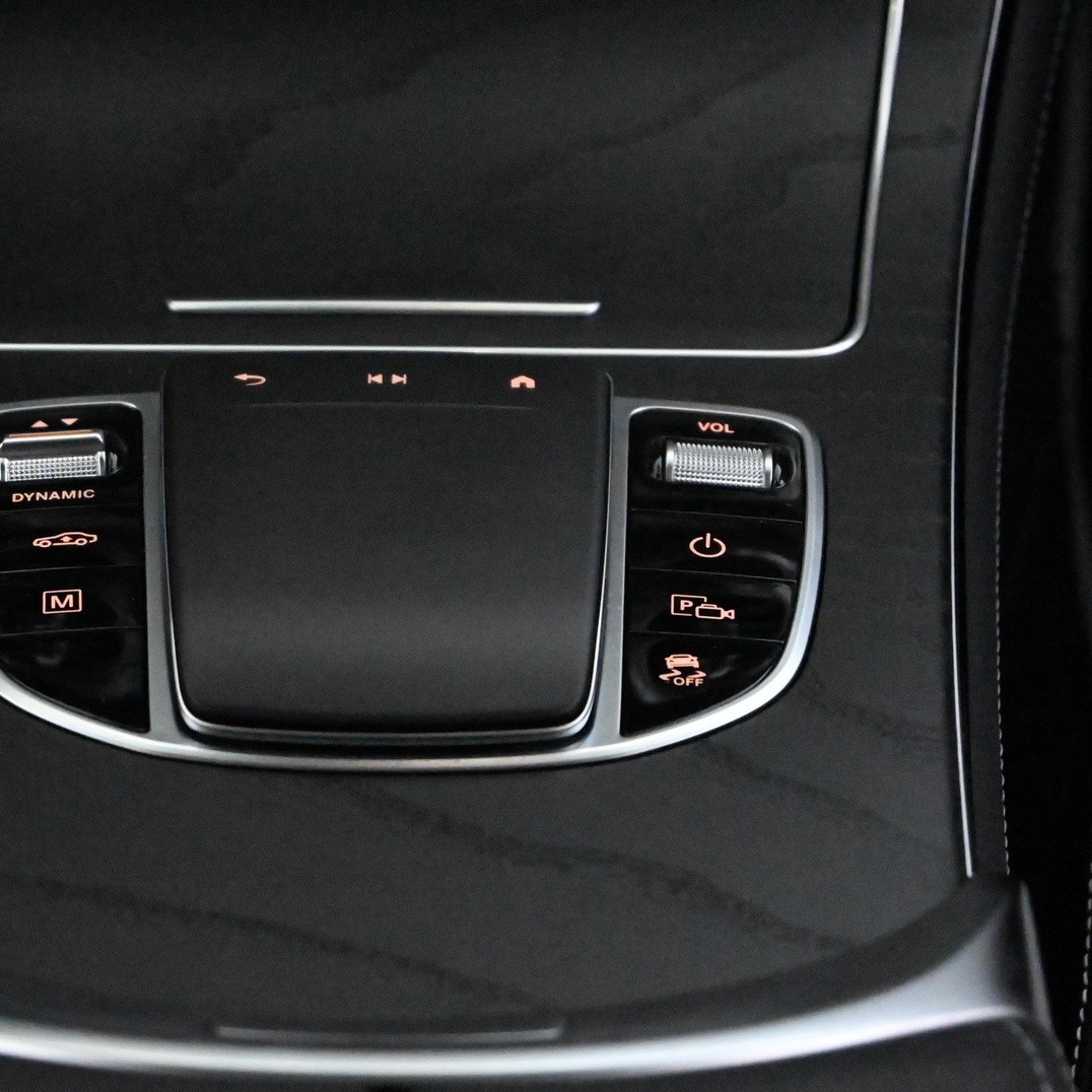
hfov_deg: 18.1
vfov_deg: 18.1
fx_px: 3426
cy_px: 547
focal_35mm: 96
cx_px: 415
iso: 22800
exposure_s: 1/80
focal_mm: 50
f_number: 6.3
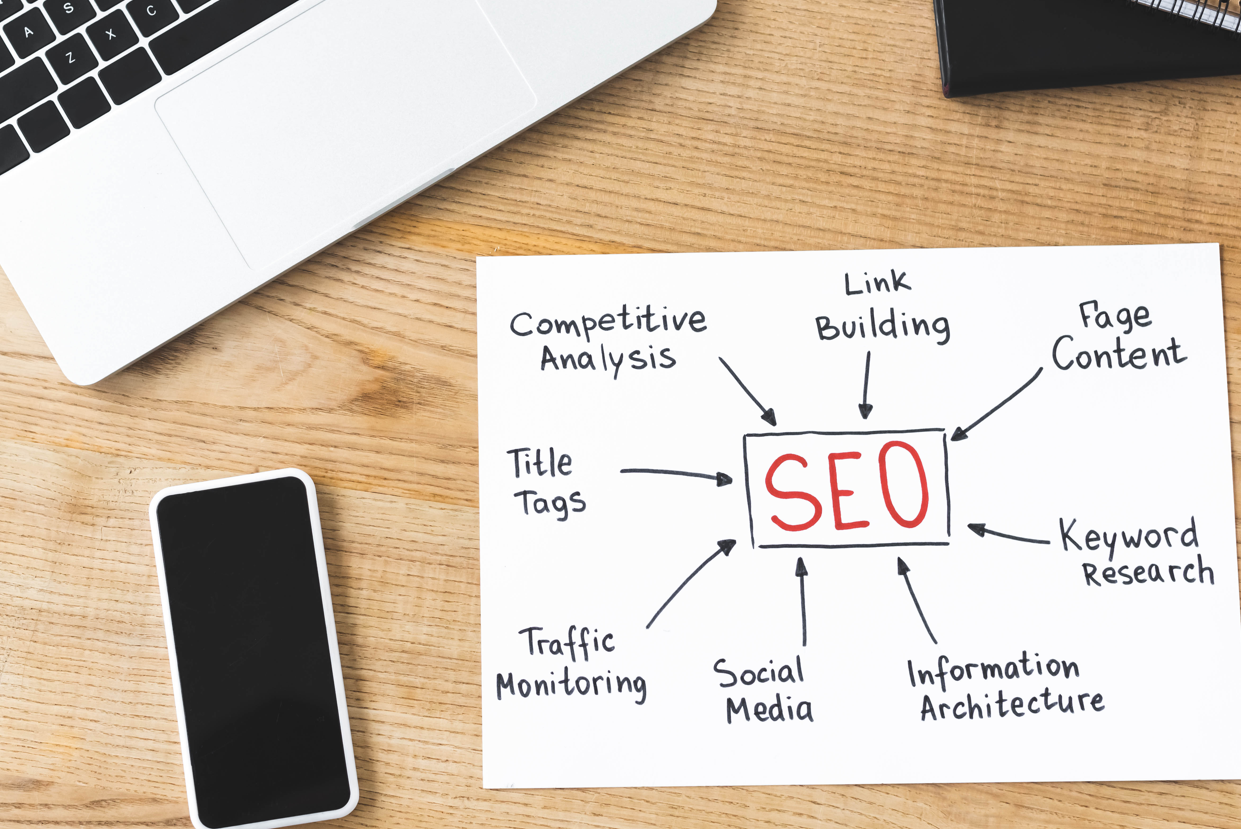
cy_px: 338
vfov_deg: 19.5
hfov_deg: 28.8
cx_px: 497
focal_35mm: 70
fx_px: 2414
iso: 500
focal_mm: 50
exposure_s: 1/200
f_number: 4
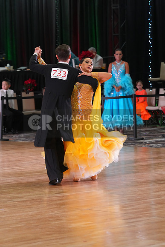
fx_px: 1140
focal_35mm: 166
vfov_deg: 12.4
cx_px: 82
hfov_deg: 8.3
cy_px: 124
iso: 4000
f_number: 6.3
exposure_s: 1/200
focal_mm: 166
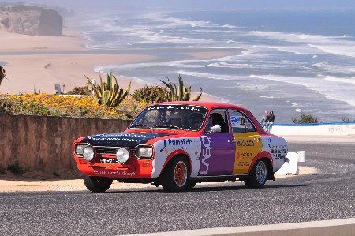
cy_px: 118
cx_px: 178
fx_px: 1330
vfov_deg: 10.1
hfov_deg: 15.2
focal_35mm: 135
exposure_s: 1/800
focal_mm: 90
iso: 250
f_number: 6.3
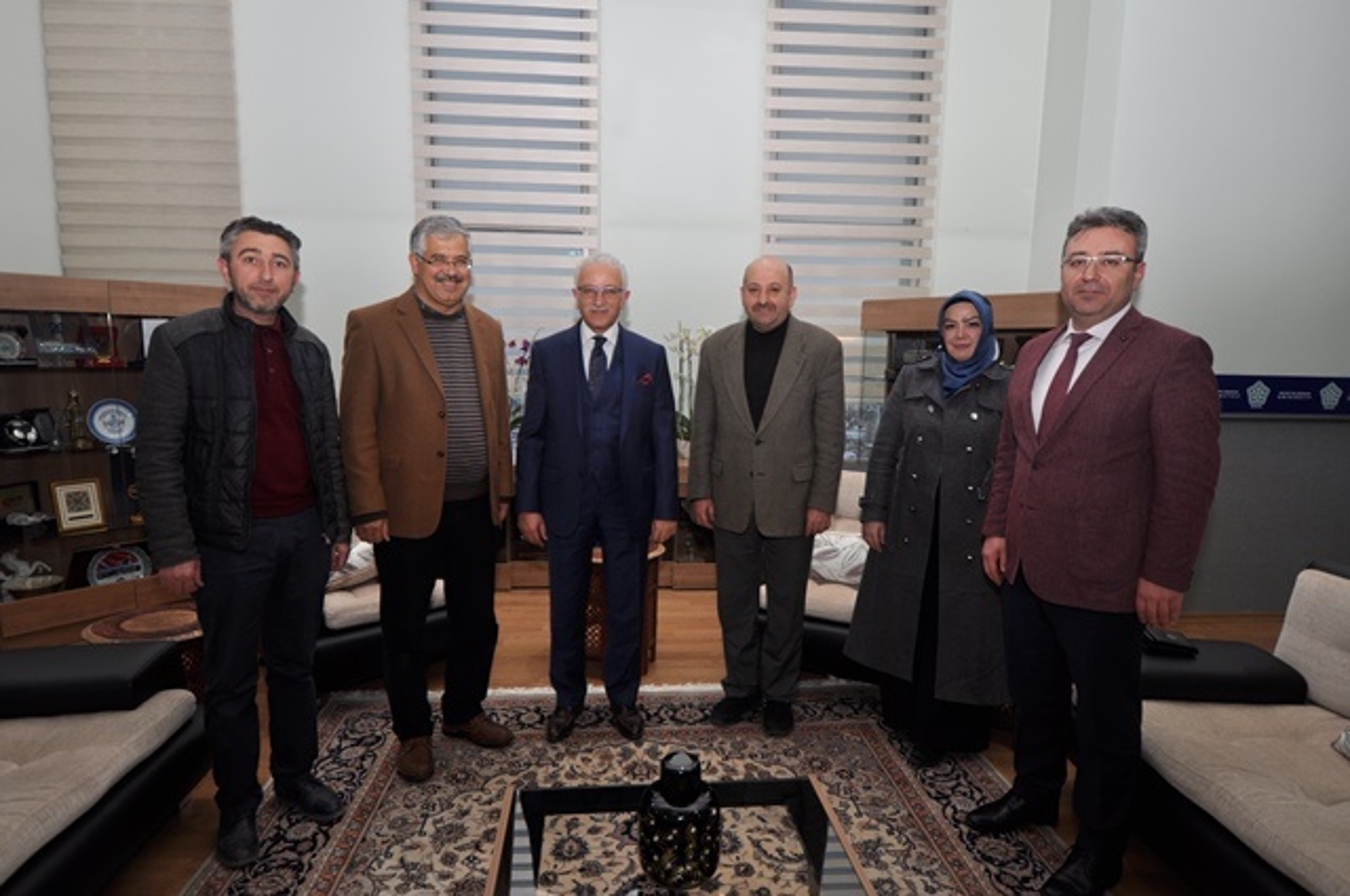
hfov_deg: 85.5
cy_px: 448
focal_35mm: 20
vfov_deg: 63.1
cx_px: 675
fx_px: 730
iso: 200
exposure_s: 1/60
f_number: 4
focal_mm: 13
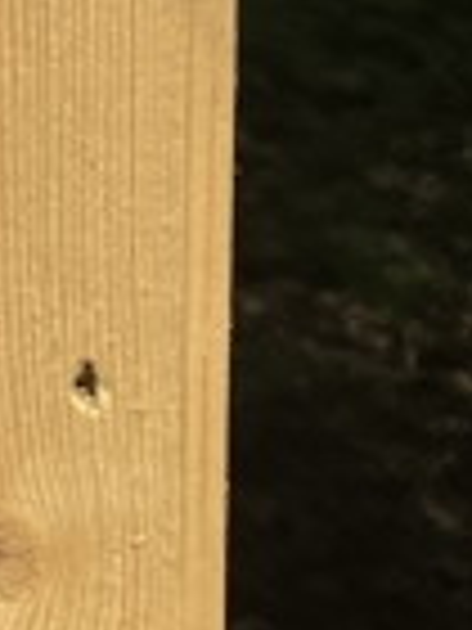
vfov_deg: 9.9
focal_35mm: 192
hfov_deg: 6.5
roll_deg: +1.0
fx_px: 3491
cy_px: -400
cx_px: -1299
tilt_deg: -4.7
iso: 32
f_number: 1.8
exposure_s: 1/3745
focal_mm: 3.99
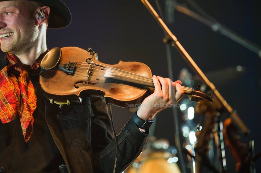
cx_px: 130
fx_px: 2173
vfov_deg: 4.6
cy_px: 86
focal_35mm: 300
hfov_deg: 6.9
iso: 3200
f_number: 2.8
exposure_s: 1/1000
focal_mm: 300
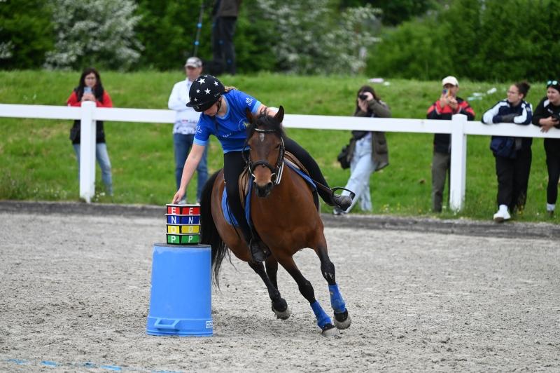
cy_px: 186
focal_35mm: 250
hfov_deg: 8.2
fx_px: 3886
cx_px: 280
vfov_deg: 5.5
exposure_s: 1/1250
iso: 450
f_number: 5
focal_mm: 250
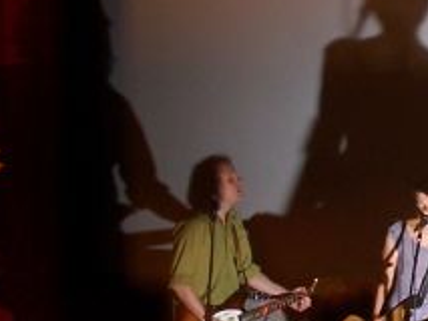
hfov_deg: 5.1
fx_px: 4738
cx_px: 654
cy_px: -40
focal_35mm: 383
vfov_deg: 3.9
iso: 80
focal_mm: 16.8
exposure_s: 2
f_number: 4.6
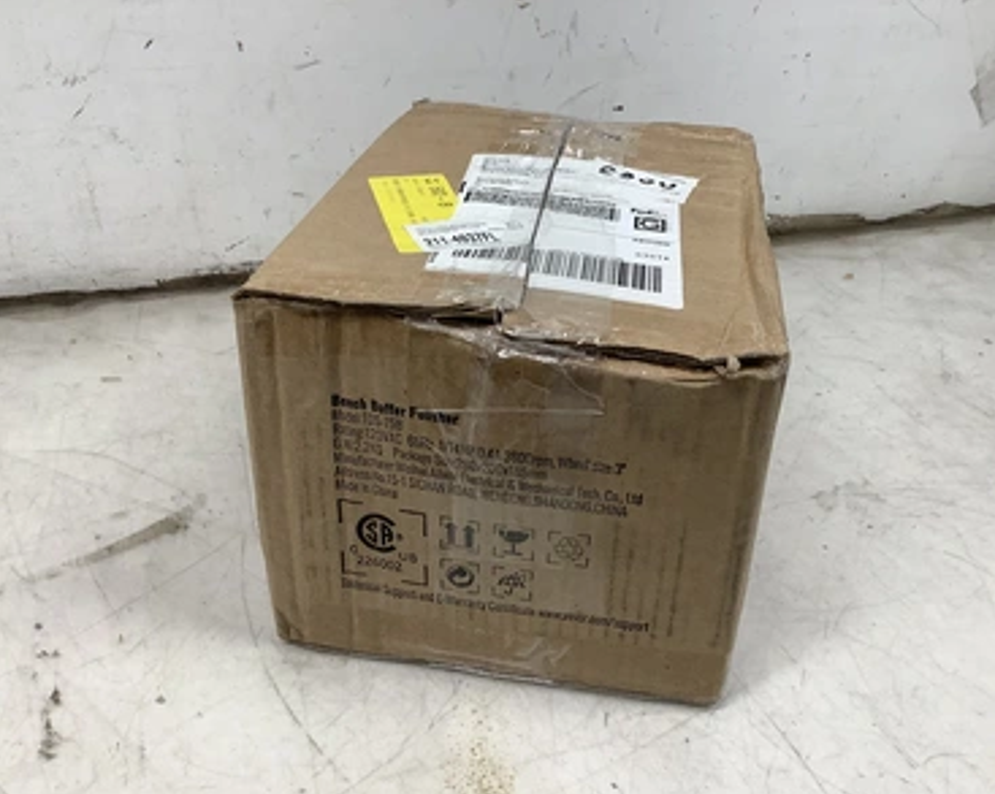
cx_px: 488
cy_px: 404
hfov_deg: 54.3
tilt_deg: -33.4
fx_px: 971
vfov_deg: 44.5
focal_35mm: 33
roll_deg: -2.9
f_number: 2.4
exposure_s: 1/120
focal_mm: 3.3
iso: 64
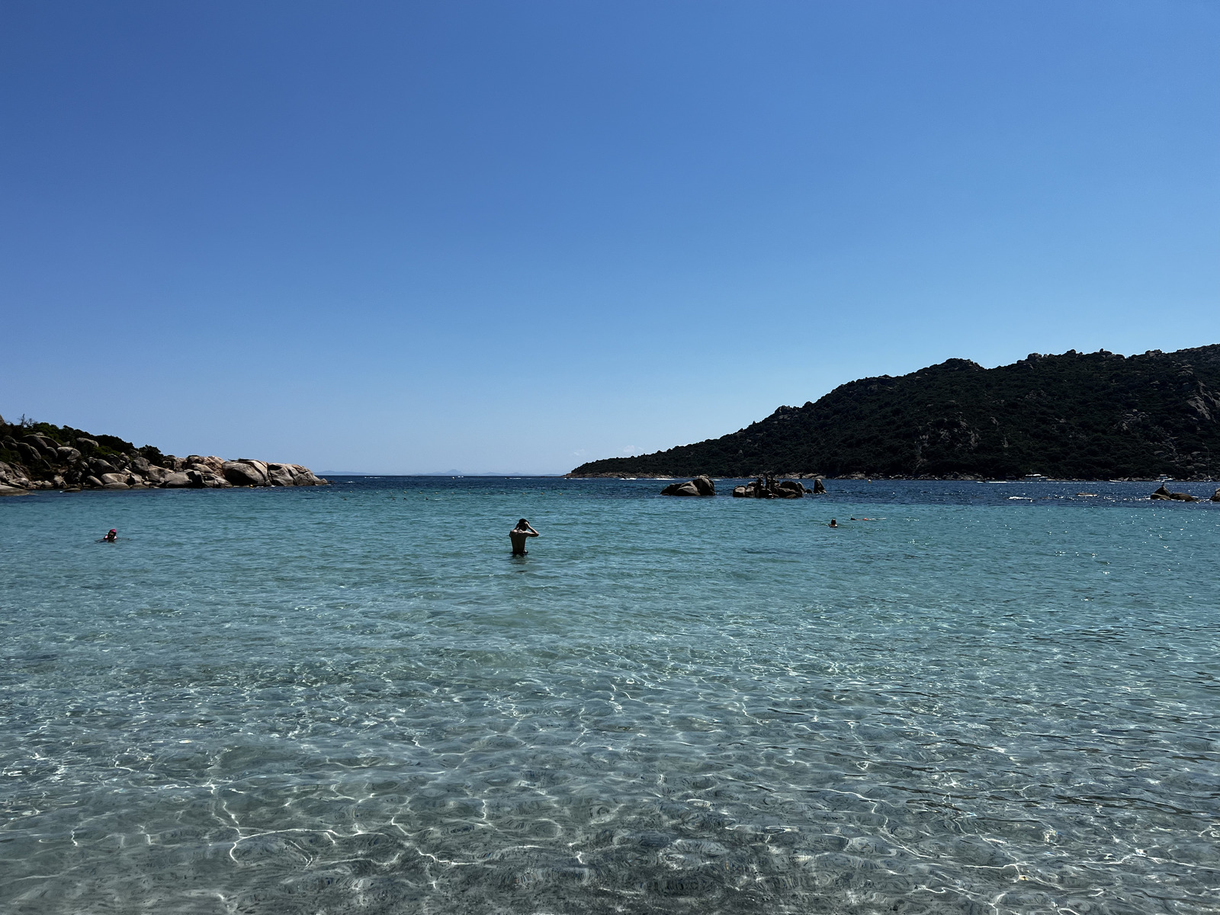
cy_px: 458
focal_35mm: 26
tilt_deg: +1.7
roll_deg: -0.5
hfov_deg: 67.3
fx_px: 916
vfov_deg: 53.1
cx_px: 610
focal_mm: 5.7
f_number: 1.5
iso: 50
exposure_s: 1/8696
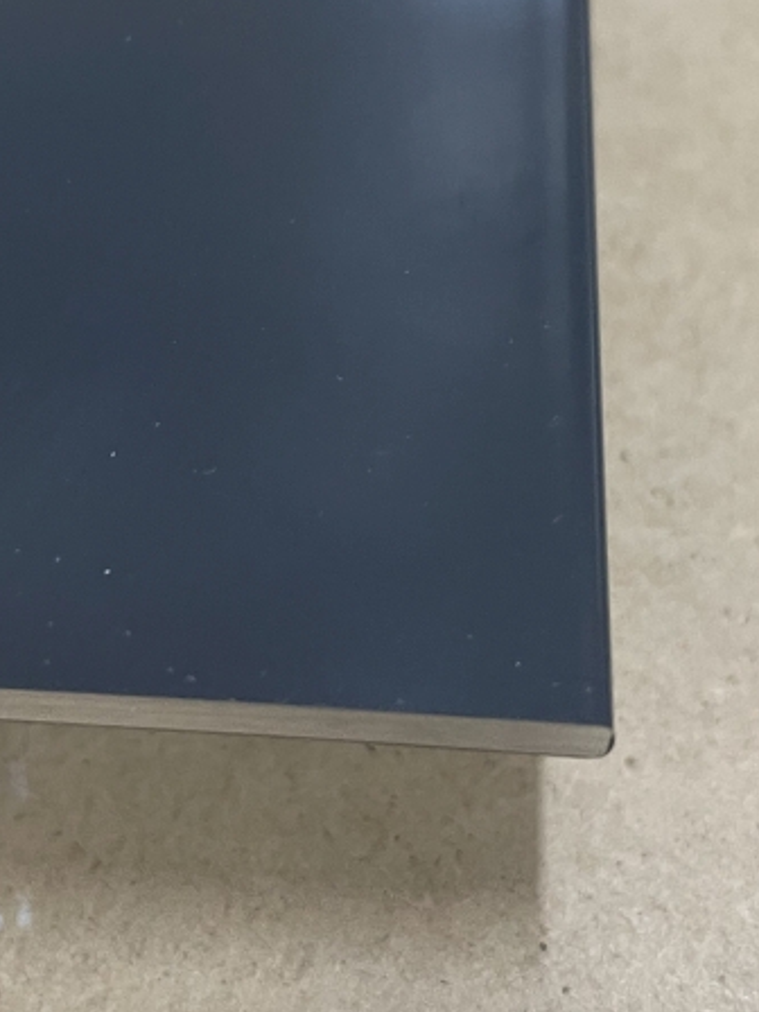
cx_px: 307
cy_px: 350
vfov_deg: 33.0
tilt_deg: -50.9
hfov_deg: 25.2
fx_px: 1696
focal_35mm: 58
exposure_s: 1/50
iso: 250
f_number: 1.6
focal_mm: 4.2
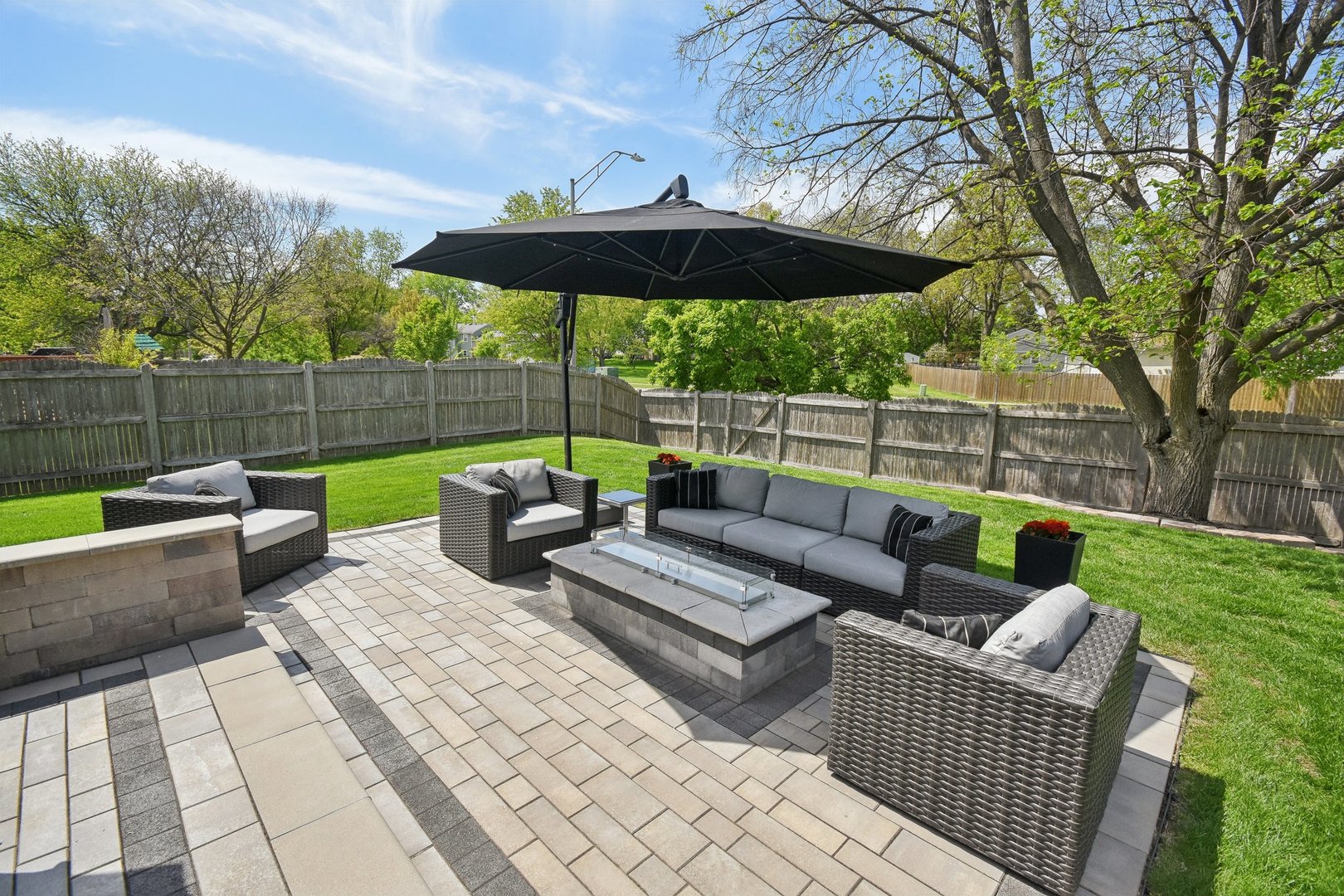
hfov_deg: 100.4
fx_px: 560
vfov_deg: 77.3
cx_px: 672
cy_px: 448
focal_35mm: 15
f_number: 8
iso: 500
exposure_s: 1/1000
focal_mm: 10
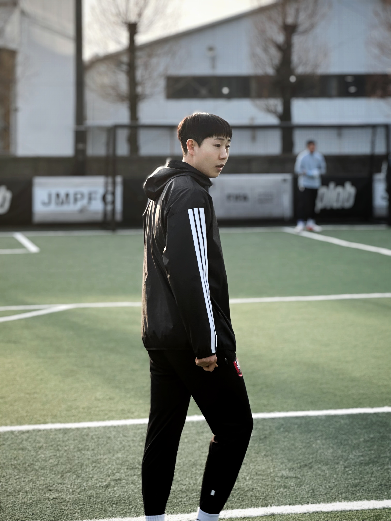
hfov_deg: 19.1
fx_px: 1160
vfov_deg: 25.3
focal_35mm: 77
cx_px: 196
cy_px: 260
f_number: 2.8
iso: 32
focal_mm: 9
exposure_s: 1/201
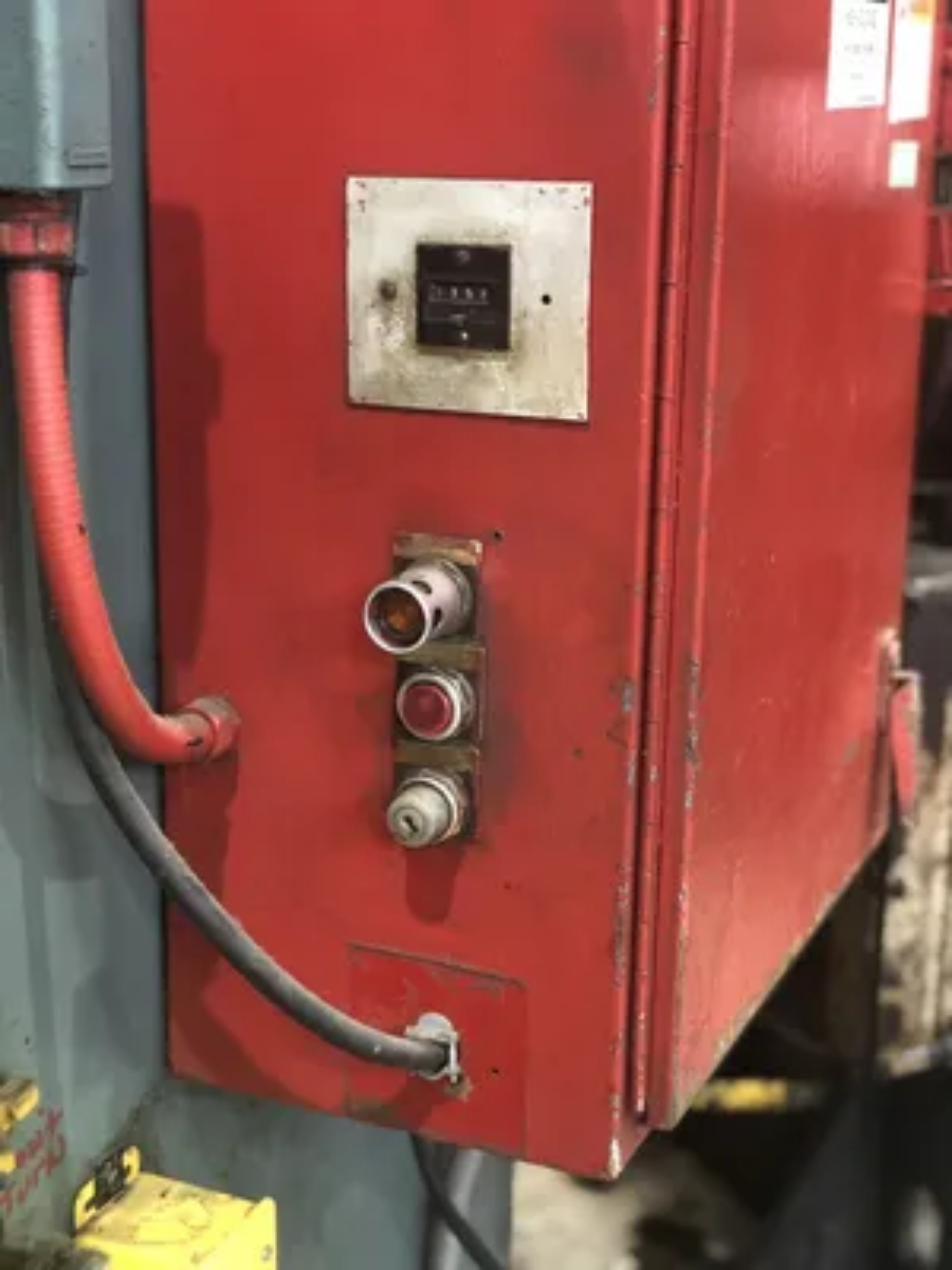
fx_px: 1907
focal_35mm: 52
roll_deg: -1.0
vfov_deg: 36.8
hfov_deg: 28.0
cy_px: 635
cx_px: 476
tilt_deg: -14.6
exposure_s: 1/17
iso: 160
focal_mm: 6
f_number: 2.4
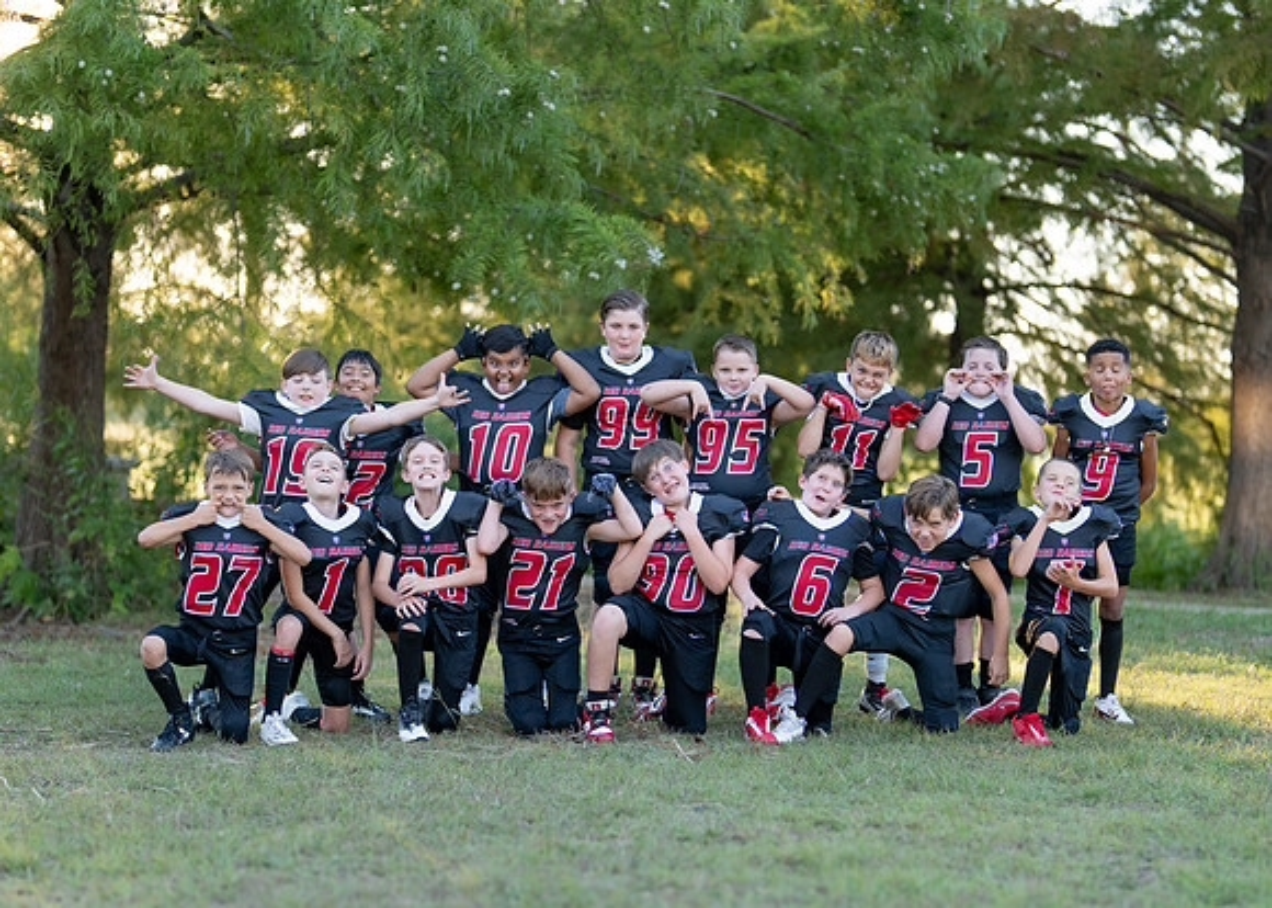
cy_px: 521
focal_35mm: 79
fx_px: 2856
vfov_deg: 18.1
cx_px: 632
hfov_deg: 25.1
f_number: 1.2
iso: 200
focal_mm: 50
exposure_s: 1/1250
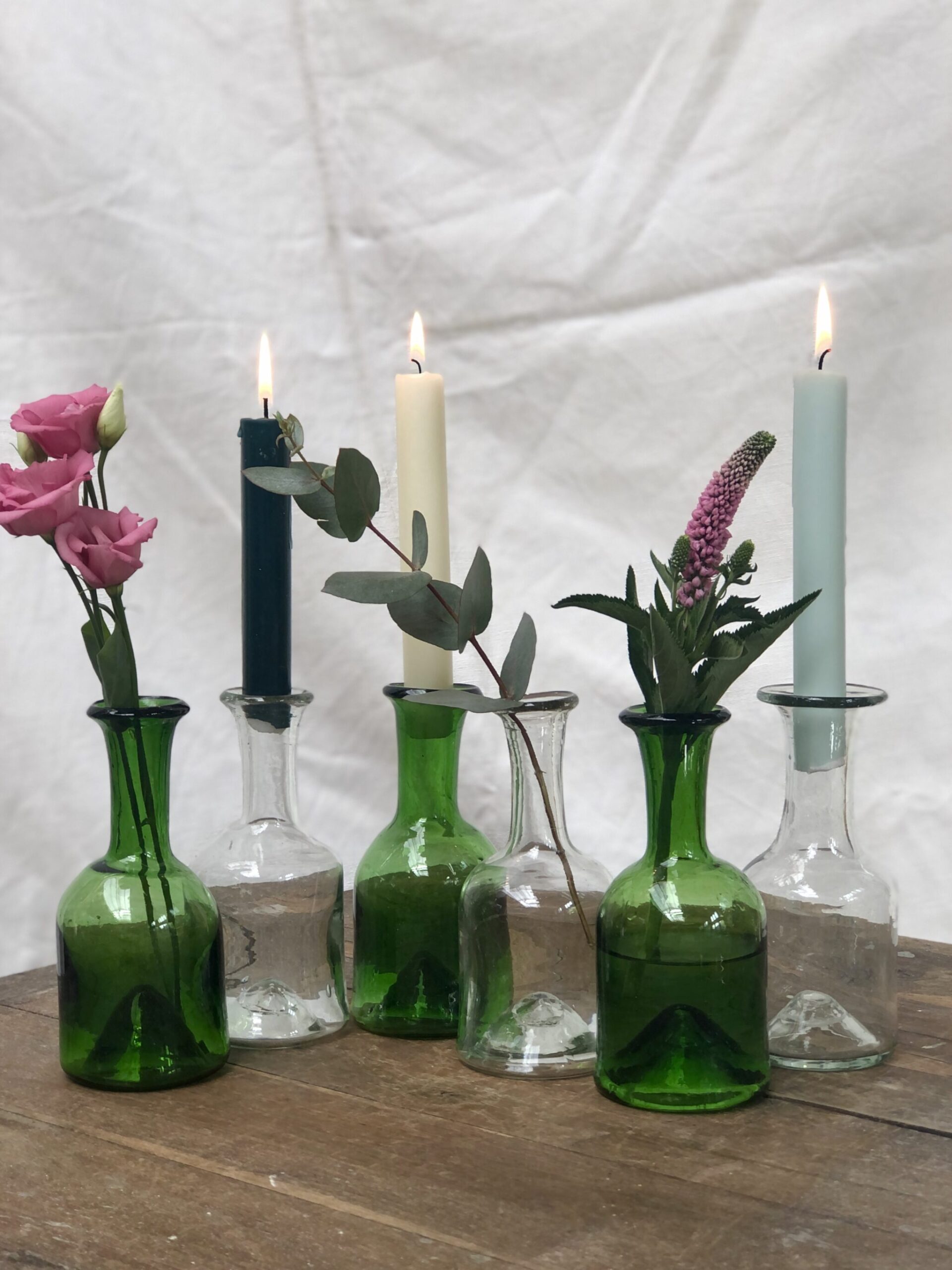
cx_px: 476
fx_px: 2090
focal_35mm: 57
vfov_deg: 33.8
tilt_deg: -5.0
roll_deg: +1.6
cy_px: 635
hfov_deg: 25.7
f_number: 2.8
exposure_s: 1/120
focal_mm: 6.6
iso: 40
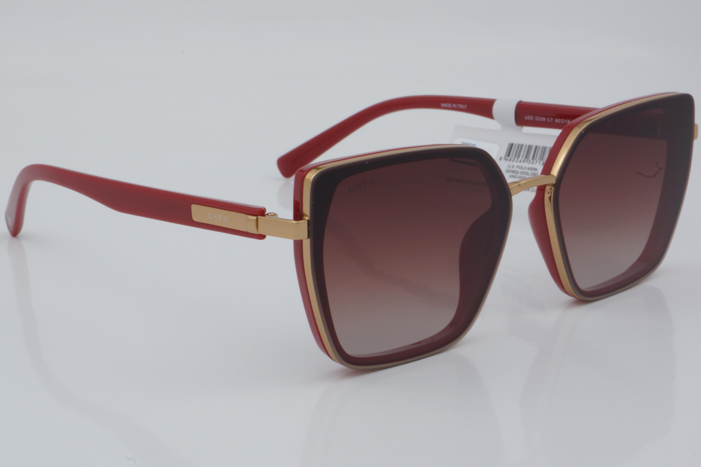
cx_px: 354
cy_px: 232
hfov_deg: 24.3
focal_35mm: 84
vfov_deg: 16.4
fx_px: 1626
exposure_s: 1/4
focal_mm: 55
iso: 100
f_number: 32
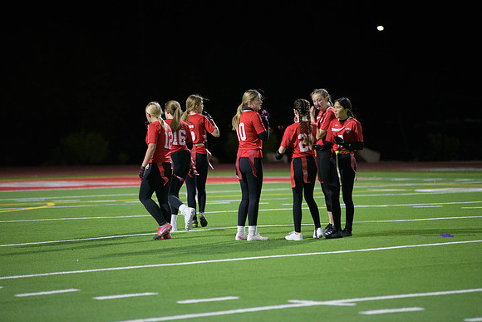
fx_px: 2678
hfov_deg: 10.3
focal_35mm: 200
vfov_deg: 6.9
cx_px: 241
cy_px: 161
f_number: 2.8
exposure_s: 1/640
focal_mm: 200
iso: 4000
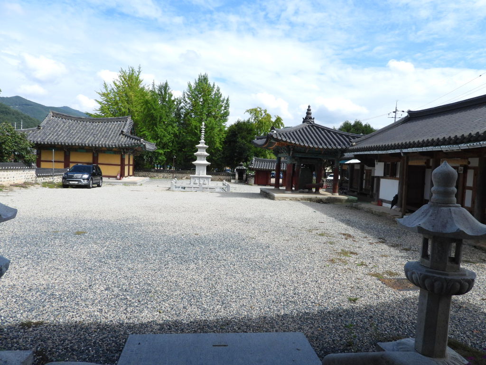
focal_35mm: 24
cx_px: 243
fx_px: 337
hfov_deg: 71.6
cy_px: 182
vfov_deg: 56.8
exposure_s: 1/1600
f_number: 2.8
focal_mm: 4.3
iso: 100
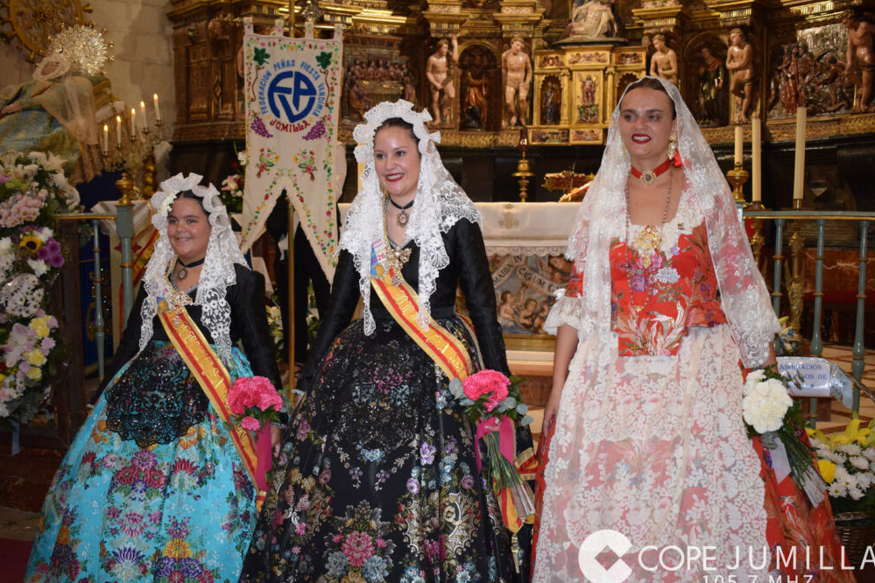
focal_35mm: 40
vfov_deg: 33.4
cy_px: 297
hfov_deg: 48.5
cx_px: 438
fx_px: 972
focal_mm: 26
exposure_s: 1/60
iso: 2000
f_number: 4
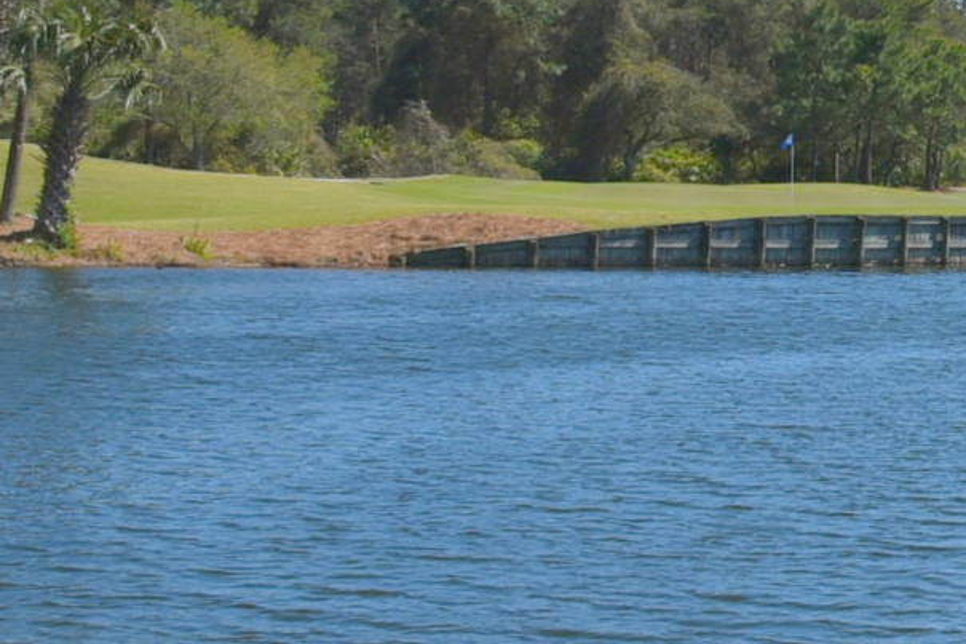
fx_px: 3192
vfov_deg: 11.5
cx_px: 1961
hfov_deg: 14.3
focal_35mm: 119
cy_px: 120
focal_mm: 24
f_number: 11
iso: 200
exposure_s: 1/500
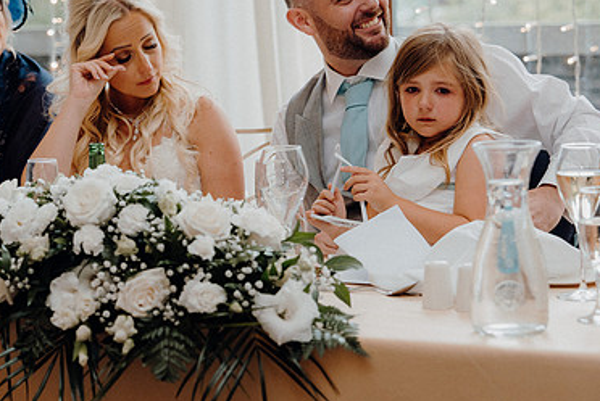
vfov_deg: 12.6
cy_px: 154
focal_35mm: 109
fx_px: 1819
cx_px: 292
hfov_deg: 18.7
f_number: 3.5
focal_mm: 70
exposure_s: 1/160
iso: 1600
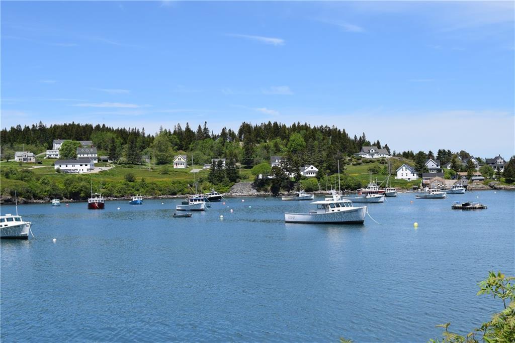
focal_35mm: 57
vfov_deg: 23.8
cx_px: 258
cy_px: 172
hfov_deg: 35.0
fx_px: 815
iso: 200
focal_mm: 38
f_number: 10
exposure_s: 1/500
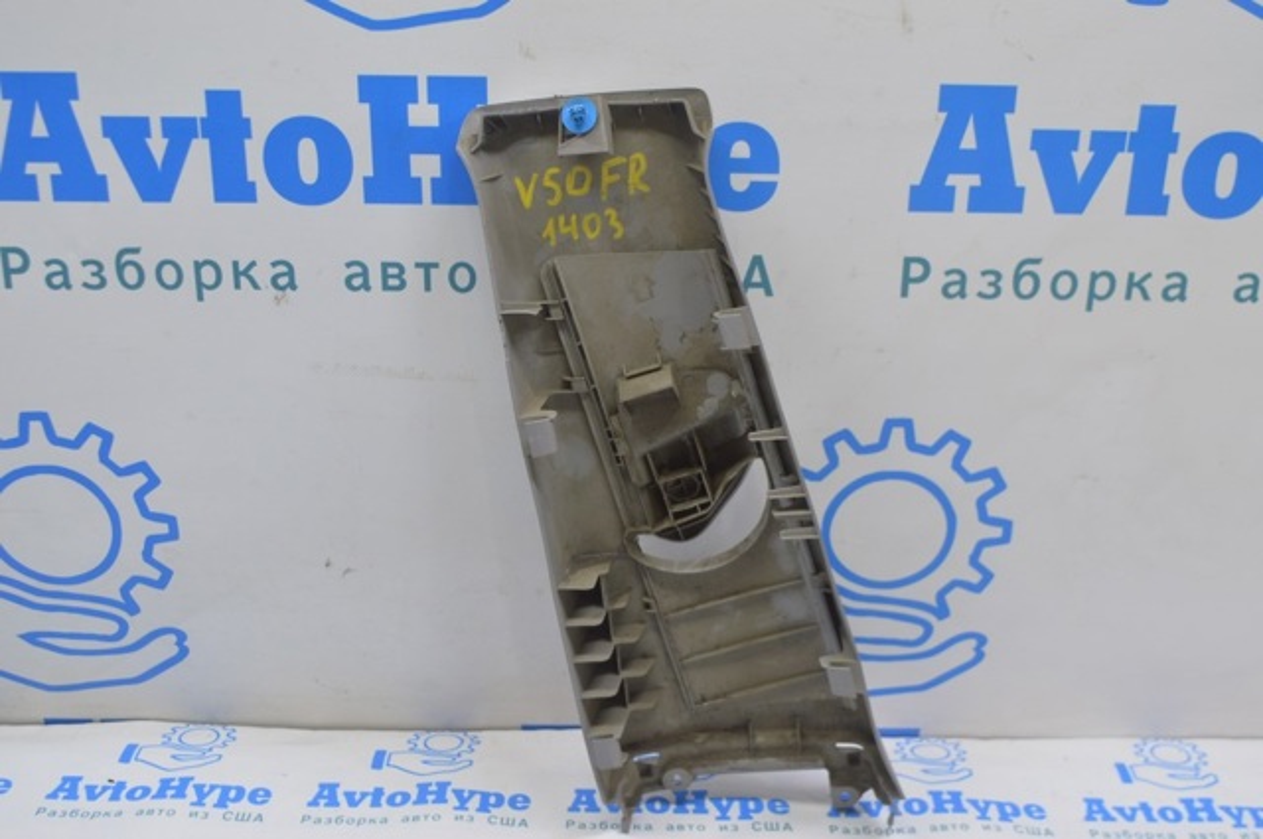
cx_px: 632
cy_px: 420
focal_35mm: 44
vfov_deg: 30.8
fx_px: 1524
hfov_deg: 45.0
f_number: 5.6
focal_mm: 29
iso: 400
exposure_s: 1/20
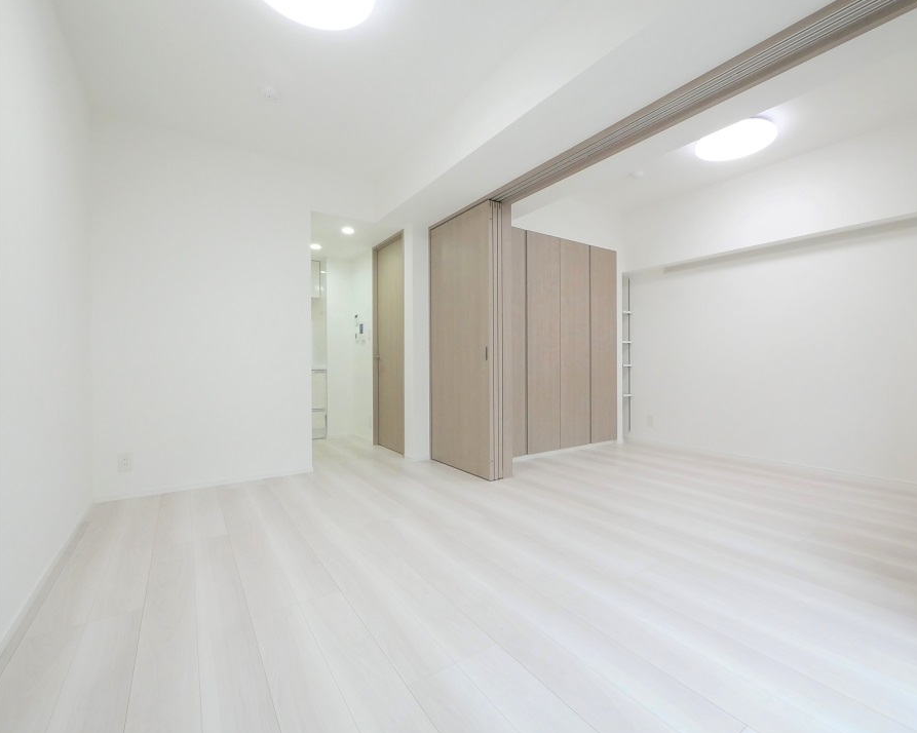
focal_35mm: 15
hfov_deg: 96.6
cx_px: 497
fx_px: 407
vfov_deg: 84.0
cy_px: 368
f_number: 11
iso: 2500
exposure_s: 1/60
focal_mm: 7
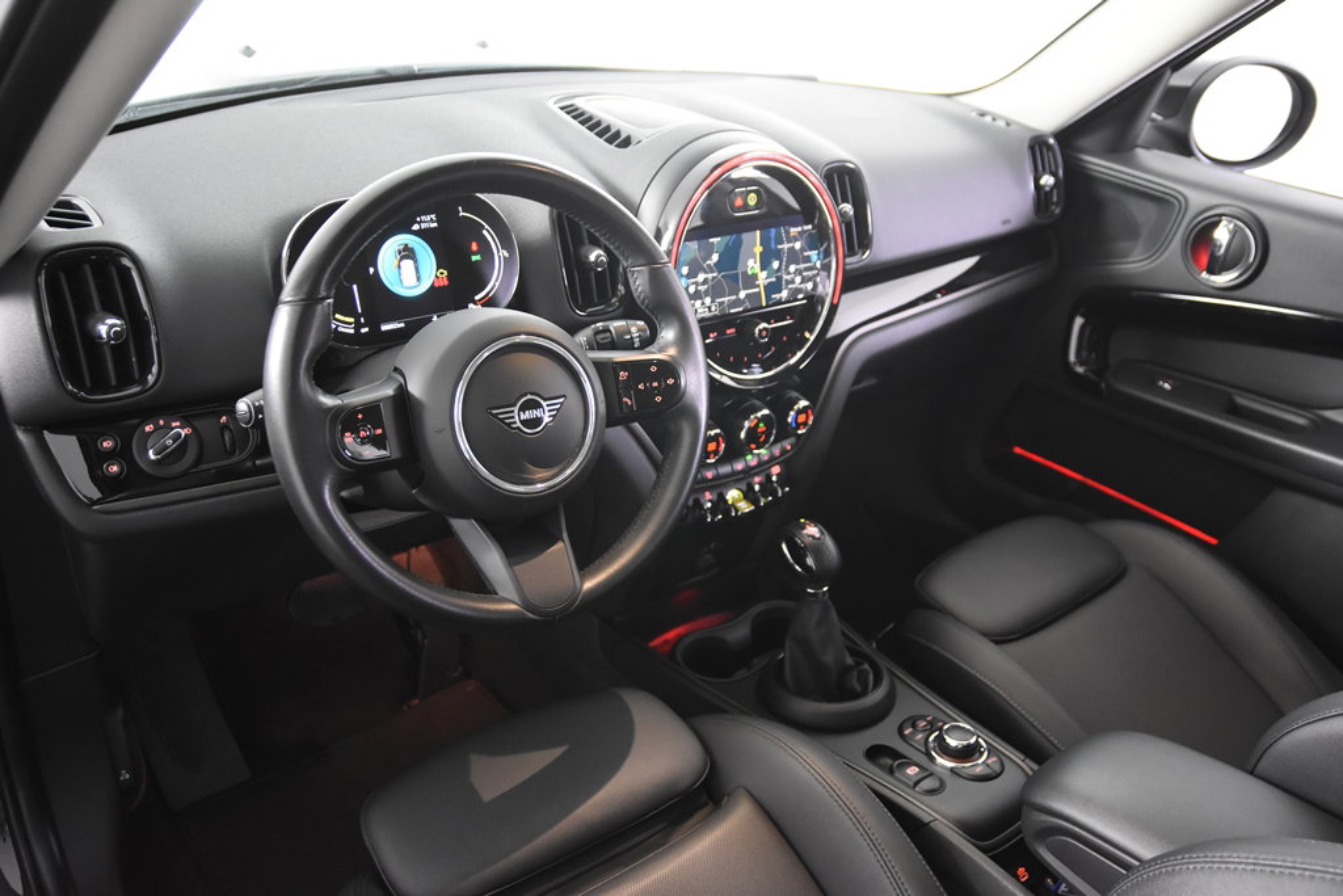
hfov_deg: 61.9
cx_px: 672
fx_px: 1119
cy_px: 448
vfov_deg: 43.6
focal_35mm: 30
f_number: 2.8
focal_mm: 20
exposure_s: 1/30
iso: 2500
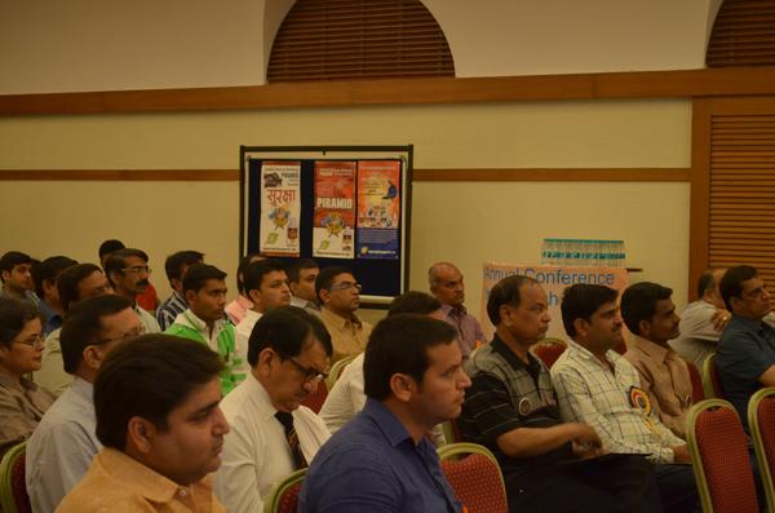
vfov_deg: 16.5
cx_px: 388
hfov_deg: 24.7
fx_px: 1772
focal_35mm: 82
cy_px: 256
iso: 1000
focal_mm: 55
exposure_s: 1/40
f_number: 5.6
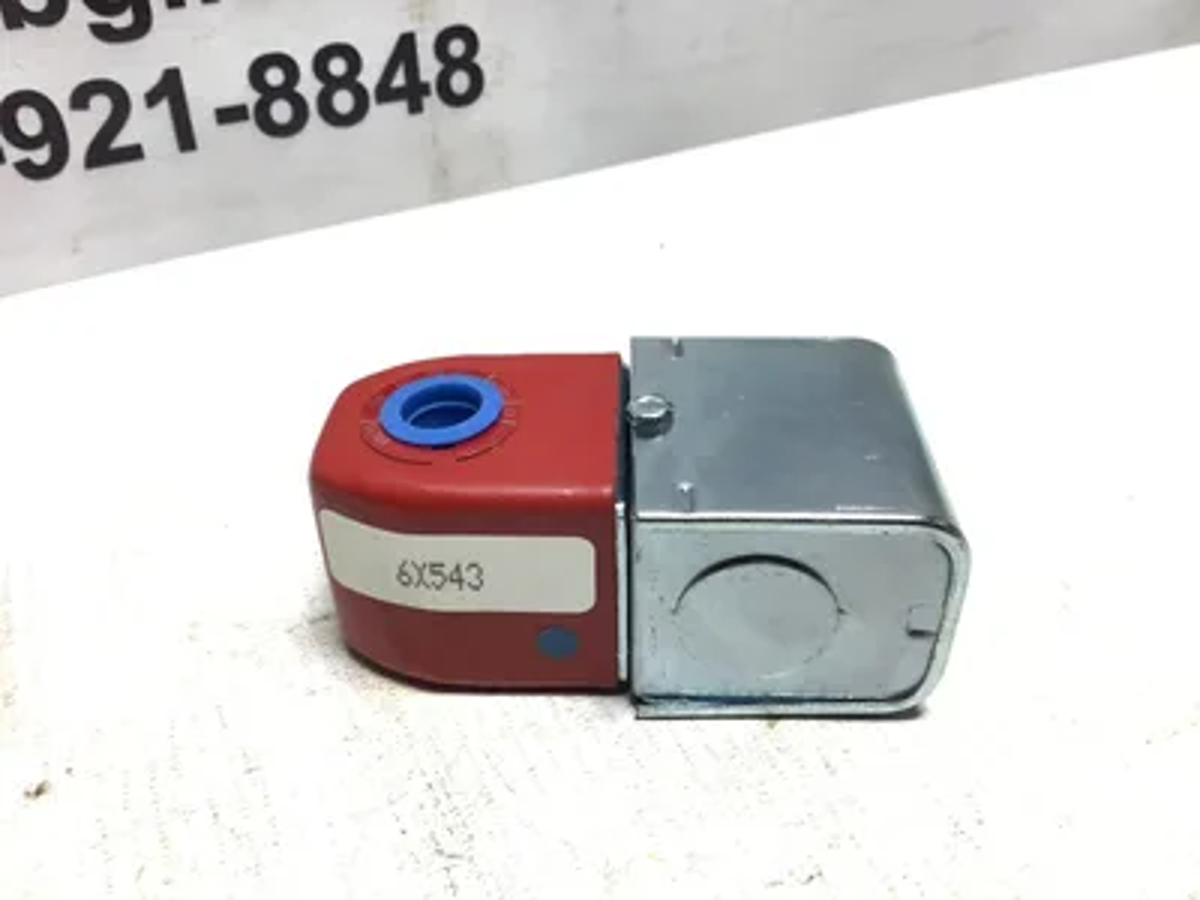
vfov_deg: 45.4
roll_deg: +0.1
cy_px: 450
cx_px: 600
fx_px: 1075
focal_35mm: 31
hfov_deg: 58.4
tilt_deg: -36.9
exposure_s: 1/120
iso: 40
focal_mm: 3.3
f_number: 2.4
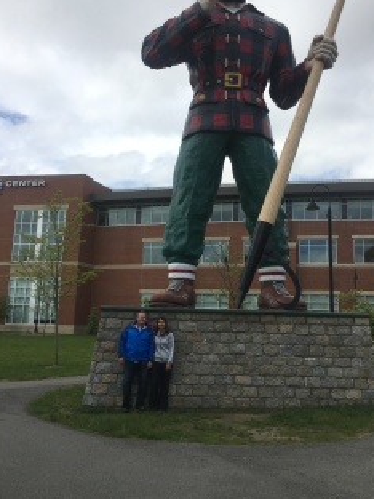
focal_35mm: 34
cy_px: 234
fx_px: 490
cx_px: 205
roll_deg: -0.7
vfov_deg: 53.9
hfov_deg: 41.8
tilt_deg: +11.6
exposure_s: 1/2849
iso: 25
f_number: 2.2
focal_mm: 4.15
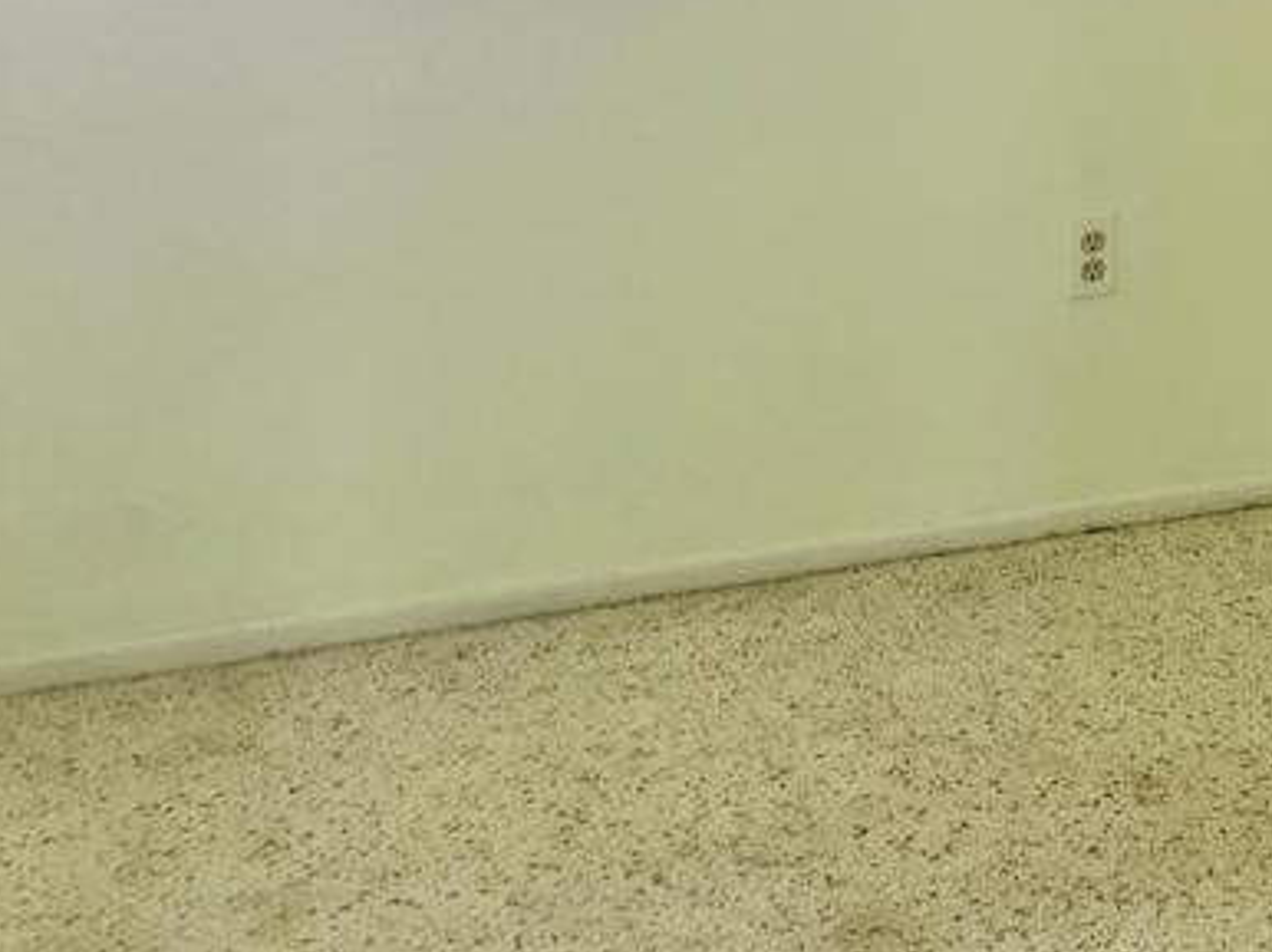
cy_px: -306
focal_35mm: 69
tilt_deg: -6.2
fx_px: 2534
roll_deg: -3.3
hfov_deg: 26.6
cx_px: 1292
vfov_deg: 19.5
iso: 80
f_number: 1.5
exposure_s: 1/121
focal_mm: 5.7
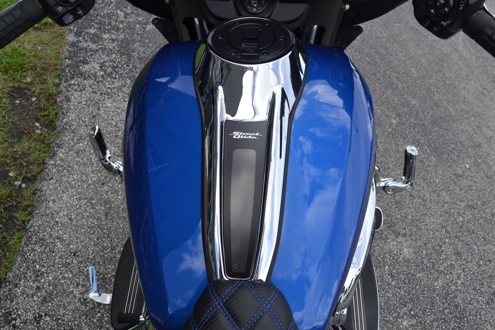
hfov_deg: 57.2
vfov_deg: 40.0
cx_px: 248
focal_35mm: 33
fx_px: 454
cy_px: 165
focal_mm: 22
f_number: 7.1
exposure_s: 1/200
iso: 100
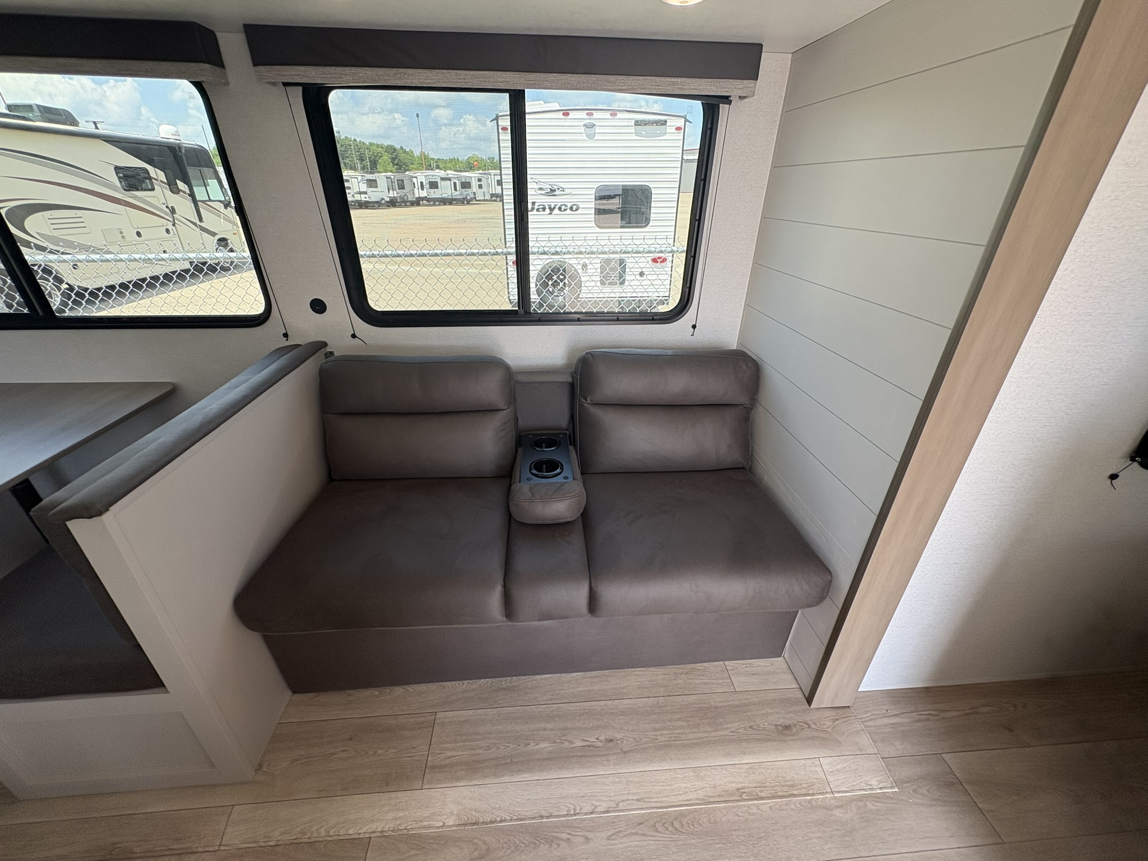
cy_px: 430
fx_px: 464
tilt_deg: -28.3
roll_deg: +2.0
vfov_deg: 85.7
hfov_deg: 102.1
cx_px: 574
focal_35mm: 14
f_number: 2.2
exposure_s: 1/127
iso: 100
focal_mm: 2.22
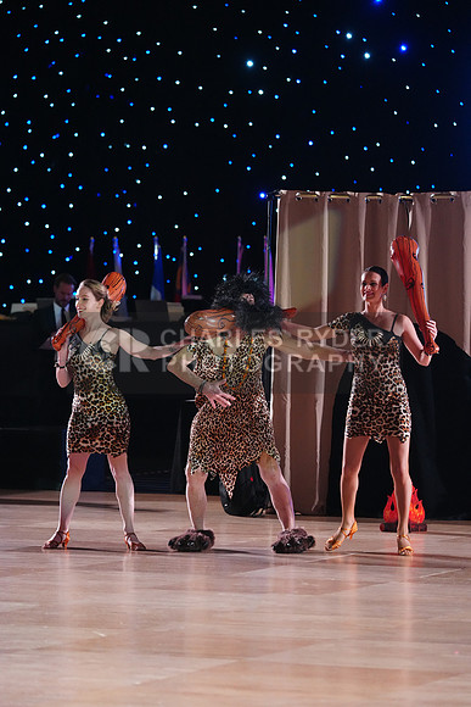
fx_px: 3157
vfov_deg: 12.8
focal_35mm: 161
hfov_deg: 8.5
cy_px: 354
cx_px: 236
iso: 5000
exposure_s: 1/400
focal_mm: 161
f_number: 4
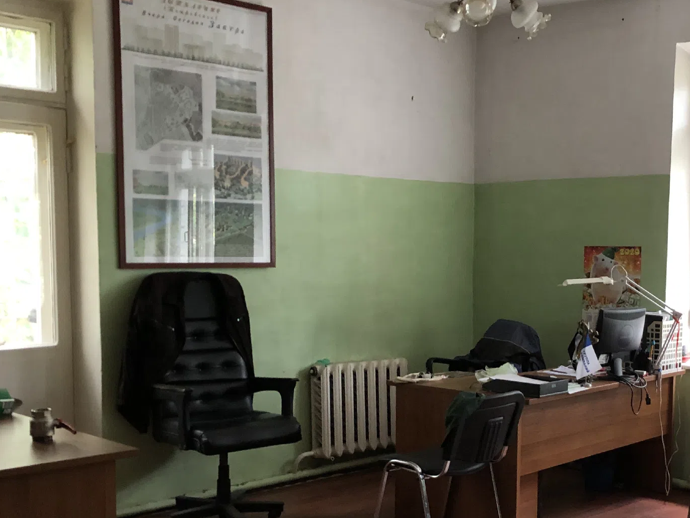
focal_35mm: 49
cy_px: 343
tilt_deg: -5.2
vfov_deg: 29.5
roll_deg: -0.6
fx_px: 977
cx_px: 423
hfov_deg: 38.7
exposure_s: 1/17
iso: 80
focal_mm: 4
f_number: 1.8
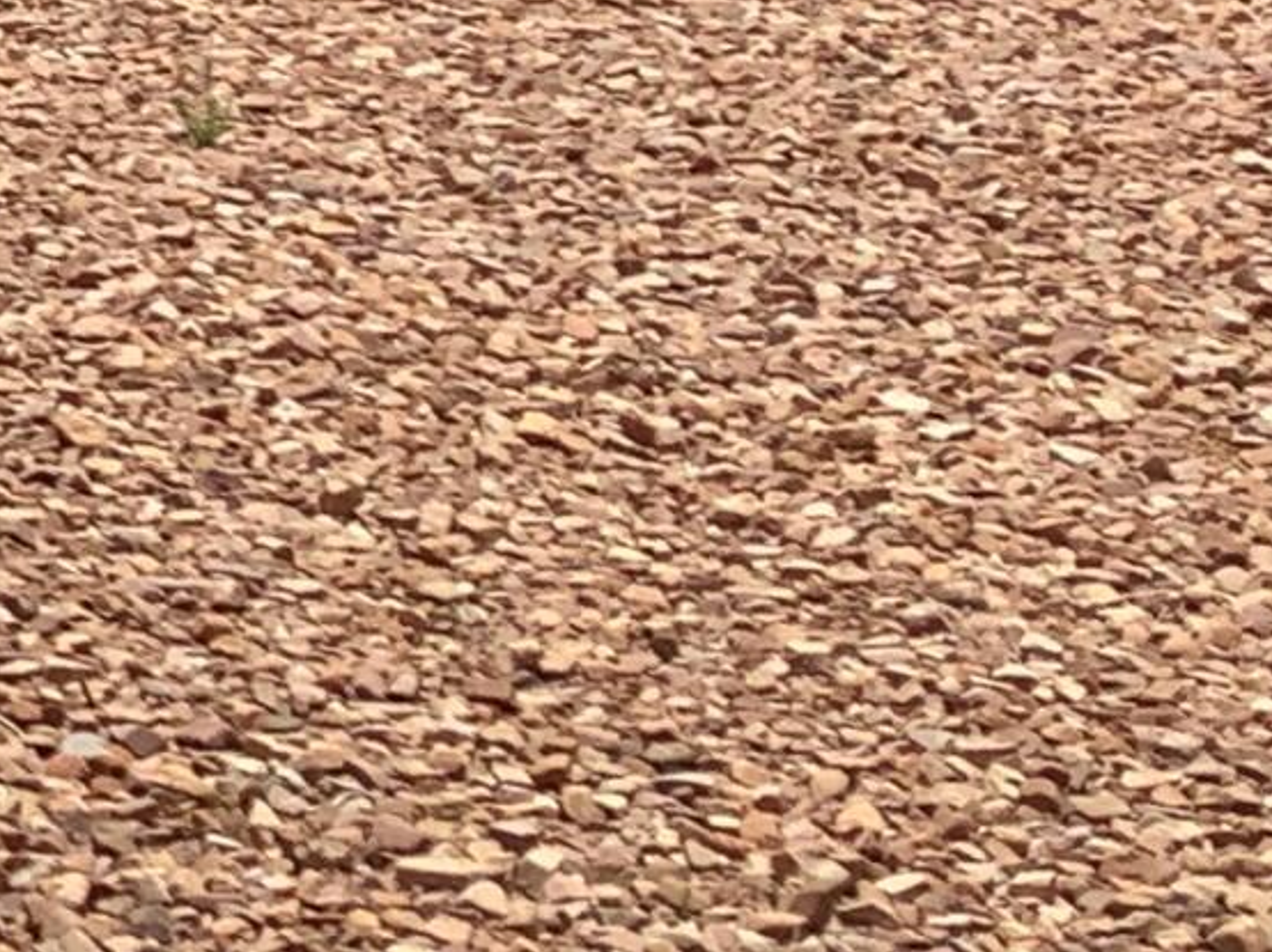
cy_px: -576
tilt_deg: -5.1
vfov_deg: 8.6
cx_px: -2055
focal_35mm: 168
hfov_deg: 9.9
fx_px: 6171
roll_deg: +0.0
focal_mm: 3.3
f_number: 2.4
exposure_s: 1/1314
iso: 25
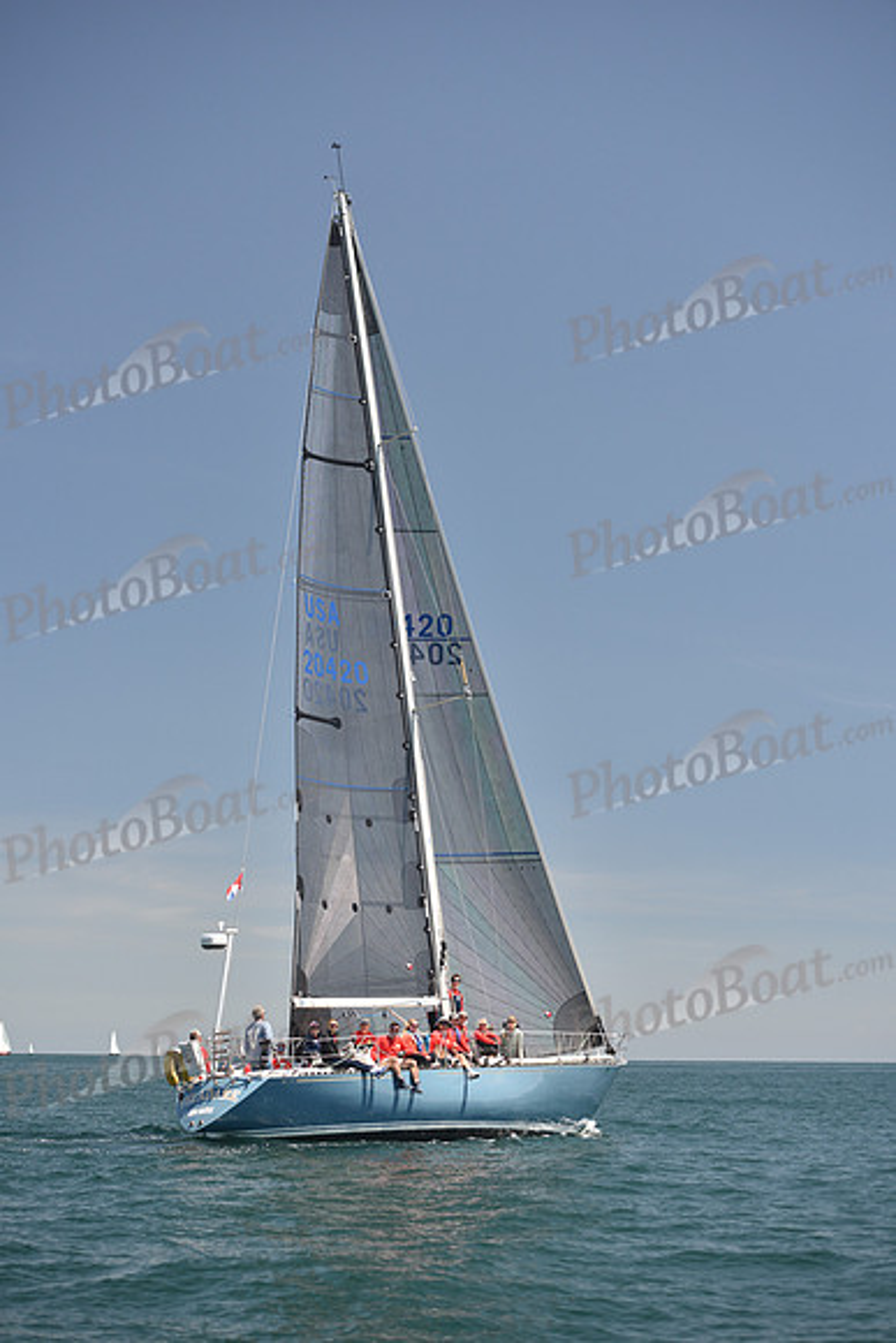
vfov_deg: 28.8
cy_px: 672
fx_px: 2612
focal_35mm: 70
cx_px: 448
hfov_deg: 19.5
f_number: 3.5
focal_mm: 70
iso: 250
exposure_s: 1/800
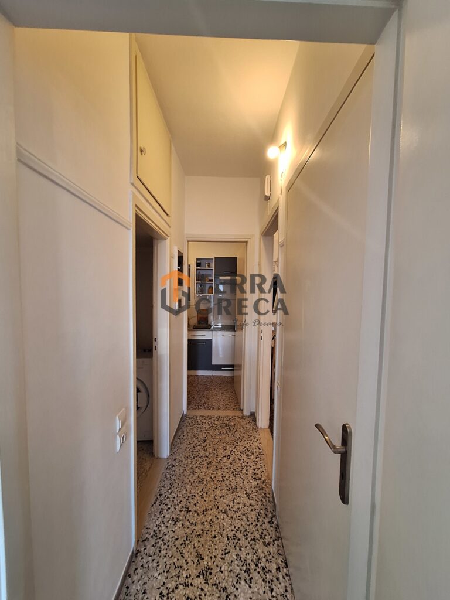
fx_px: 225
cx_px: 225
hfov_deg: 89.9
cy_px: 300
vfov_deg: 106.2
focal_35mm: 13
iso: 200
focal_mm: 1.74
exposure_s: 1/50
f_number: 2.2
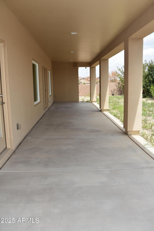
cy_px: 116
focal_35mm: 30
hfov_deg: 43.6
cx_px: 77
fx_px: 193
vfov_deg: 61.9
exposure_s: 1/250
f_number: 8
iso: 100
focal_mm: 20
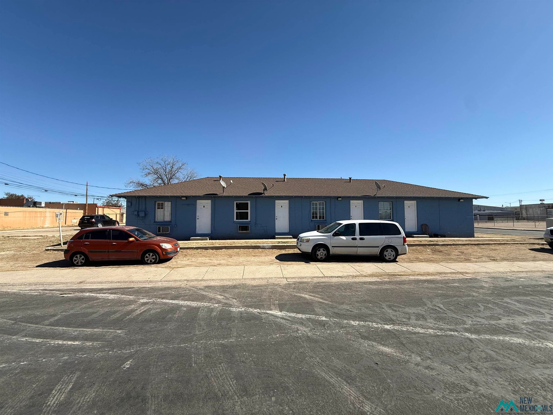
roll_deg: -0.1
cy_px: 208
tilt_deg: +3.1
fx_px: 224
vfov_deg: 85.7
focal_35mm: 14
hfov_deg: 102.1
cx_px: 276
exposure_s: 1/2024
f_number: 2.2
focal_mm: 2.22
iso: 50
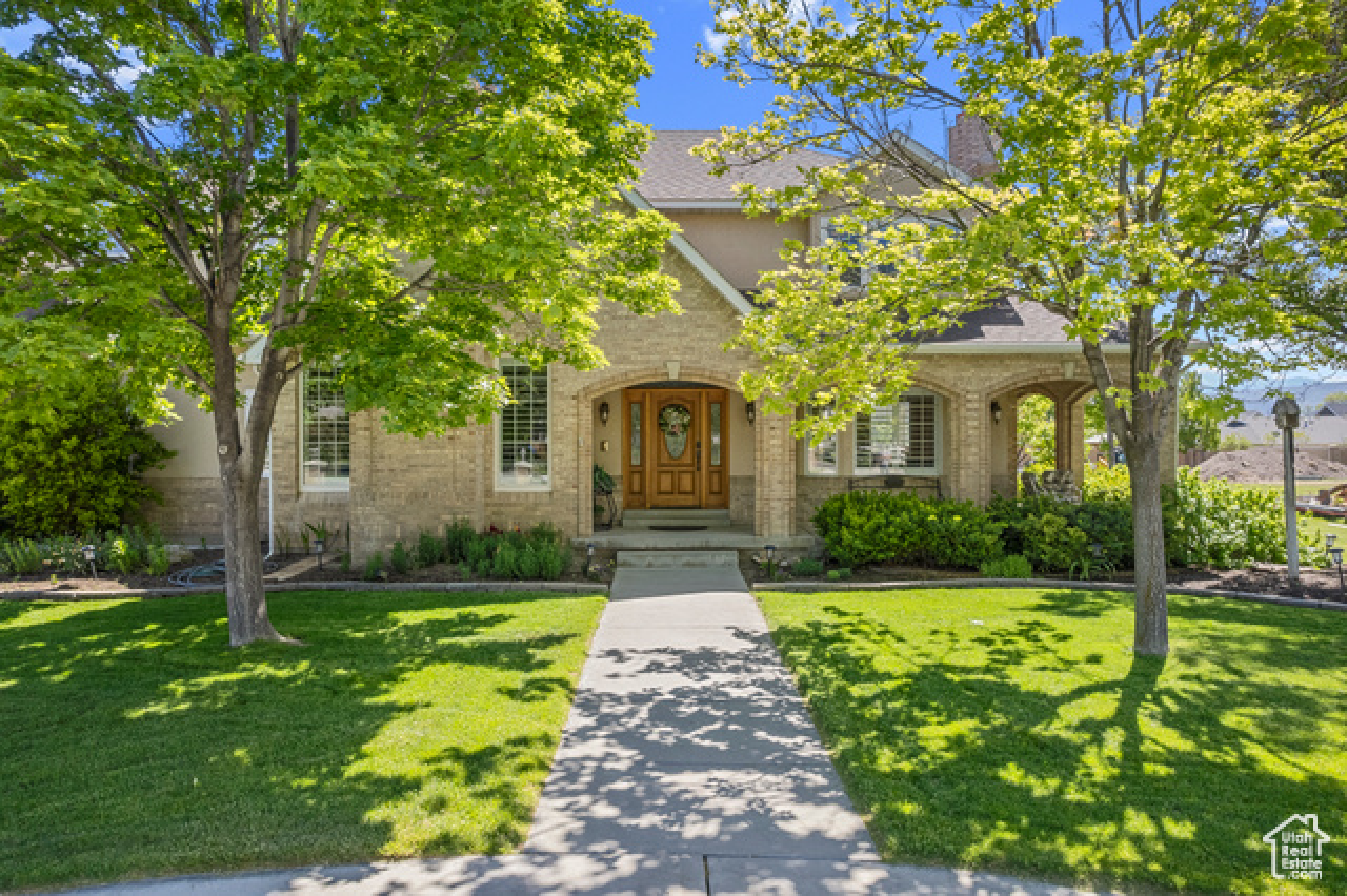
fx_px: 823
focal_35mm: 22
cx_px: 674
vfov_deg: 57.2
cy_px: 448
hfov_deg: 78.6
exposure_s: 1/640
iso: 100
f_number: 2.8
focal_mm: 8.38
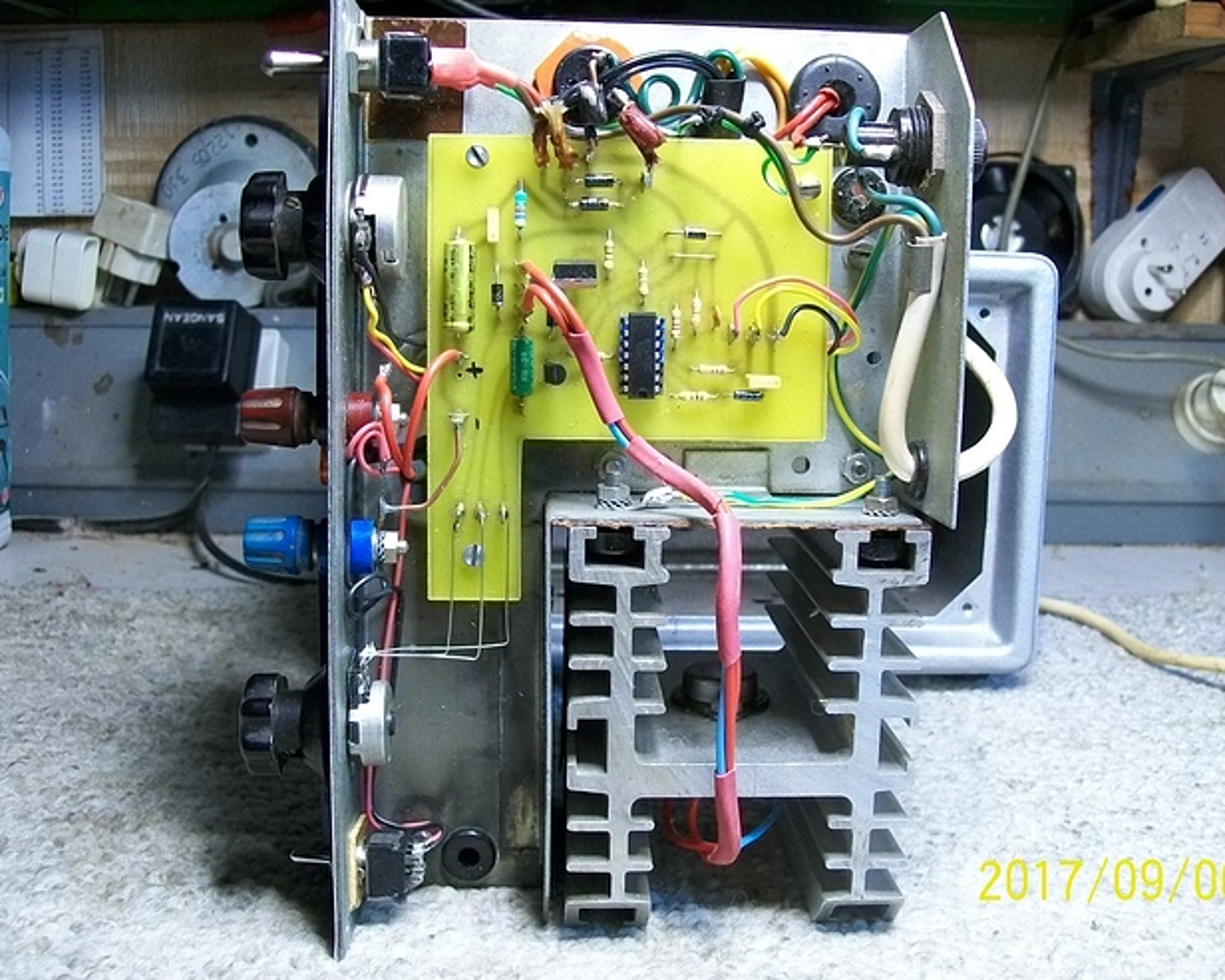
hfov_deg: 47.9
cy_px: 489
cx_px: 648
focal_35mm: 38
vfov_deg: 39.2
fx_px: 1378
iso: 160
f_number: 2.7
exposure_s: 1/10
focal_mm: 6
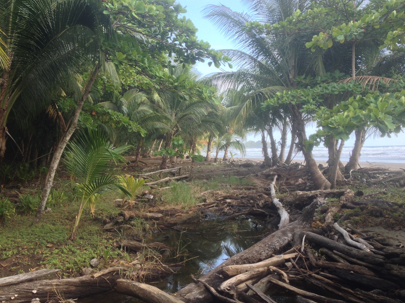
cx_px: 200
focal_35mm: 36
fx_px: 421
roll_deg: +1.2
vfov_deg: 39.6
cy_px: 148
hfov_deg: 51.4
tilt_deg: -3.8
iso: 50
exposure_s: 1/164
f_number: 2.4
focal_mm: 4.28
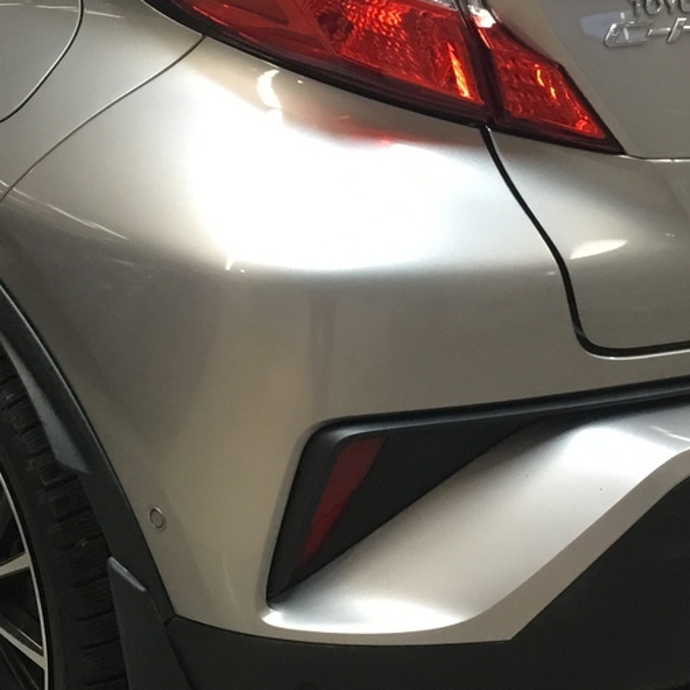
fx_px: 1759
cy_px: 239
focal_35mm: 78
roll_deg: +0.0
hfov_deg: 22.2
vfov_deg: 22.1
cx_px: 277
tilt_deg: -17.0
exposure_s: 1/30
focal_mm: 3.3
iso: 100
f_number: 2.4
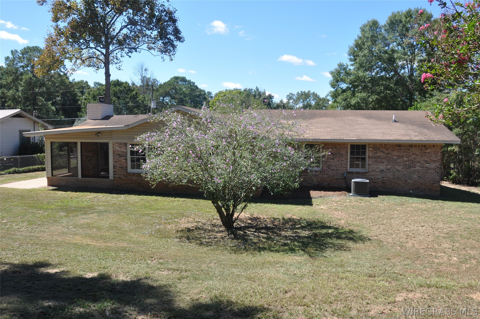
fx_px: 360
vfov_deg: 47.8
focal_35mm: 27
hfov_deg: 67.4
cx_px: 240
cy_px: 160
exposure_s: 1/125
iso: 200
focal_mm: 18
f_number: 11
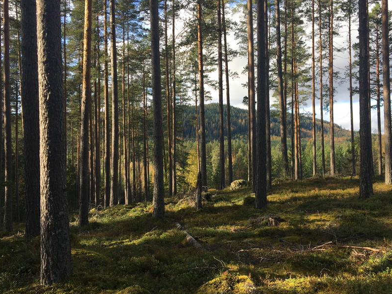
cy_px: 140
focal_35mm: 35
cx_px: 215
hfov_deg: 52.5
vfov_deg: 40.7
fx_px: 397
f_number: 2.2
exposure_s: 1/455
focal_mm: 4.15
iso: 25
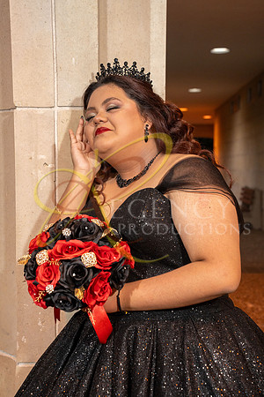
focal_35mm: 56
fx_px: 616
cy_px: 198
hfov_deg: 24.2
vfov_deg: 35.6
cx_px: 132
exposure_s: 1/200
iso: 2000
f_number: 5.6
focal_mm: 56
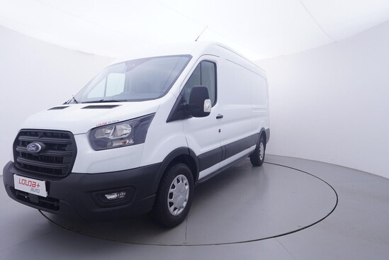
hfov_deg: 77.3
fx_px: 243
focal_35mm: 22
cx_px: 194
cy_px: 130
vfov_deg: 56.2
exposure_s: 1/80
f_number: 5
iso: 200
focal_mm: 15
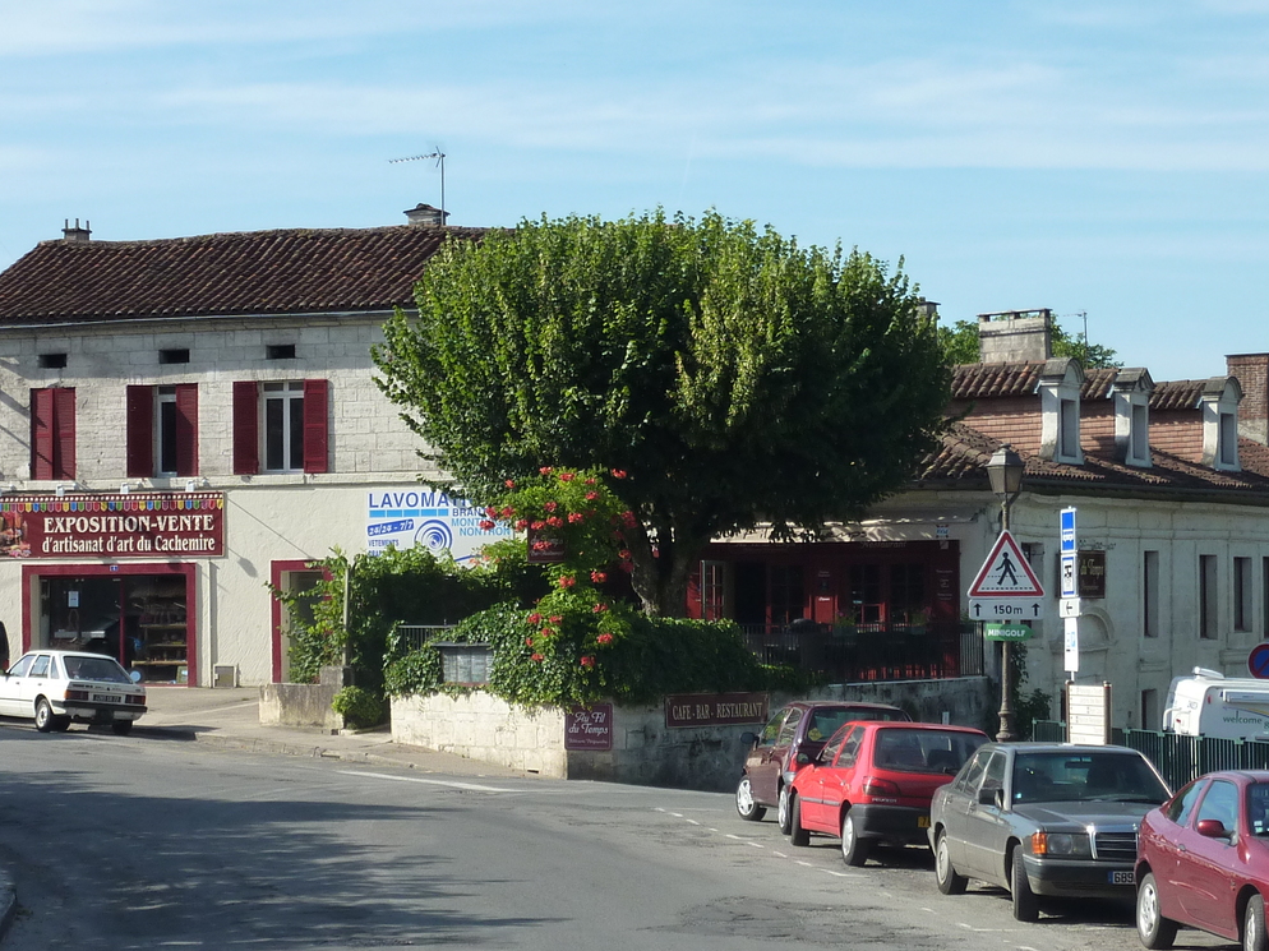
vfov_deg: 15.5
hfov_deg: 20.6
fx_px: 3482
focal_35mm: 95
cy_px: 573
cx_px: 567
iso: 125
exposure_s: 1/500
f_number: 4.5
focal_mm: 9.7
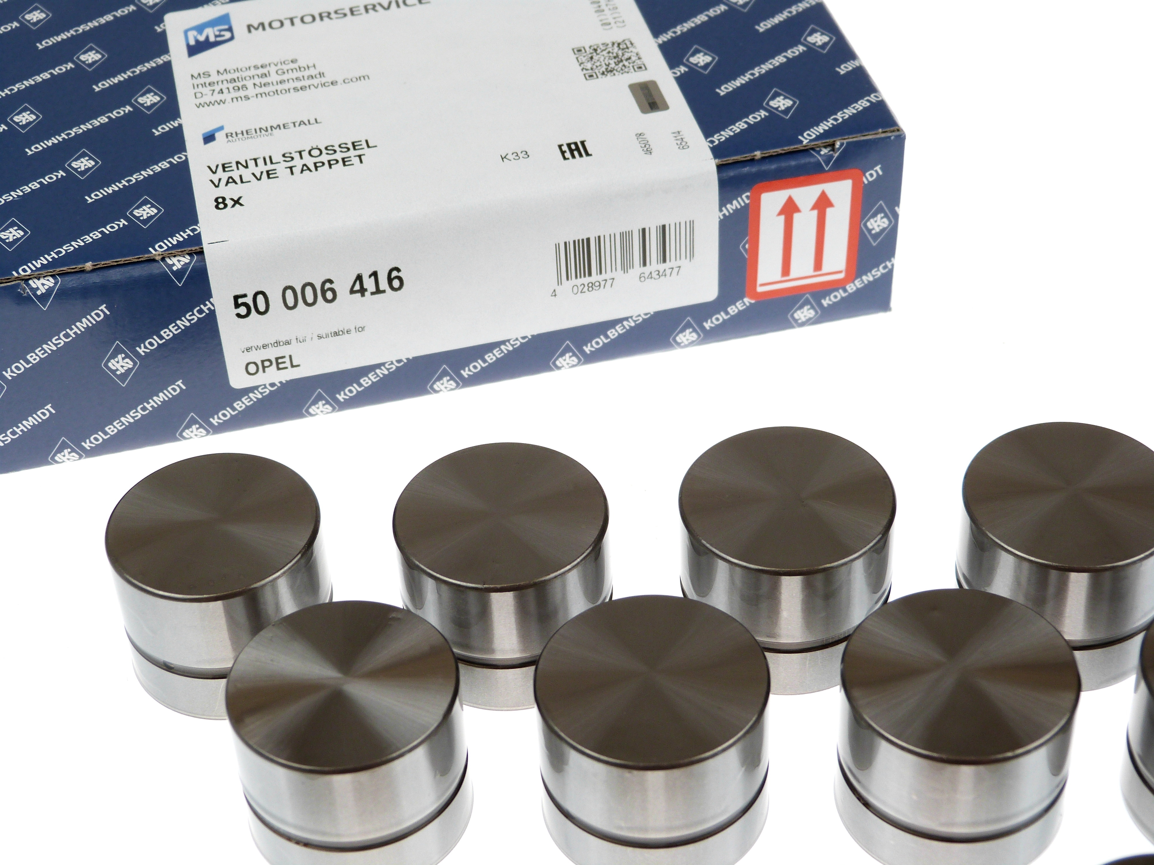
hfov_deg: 32.2
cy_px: 432
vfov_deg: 24.4
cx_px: 577
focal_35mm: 60
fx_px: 2000
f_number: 3.2
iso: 100
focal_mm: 10.8
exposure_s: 1/100
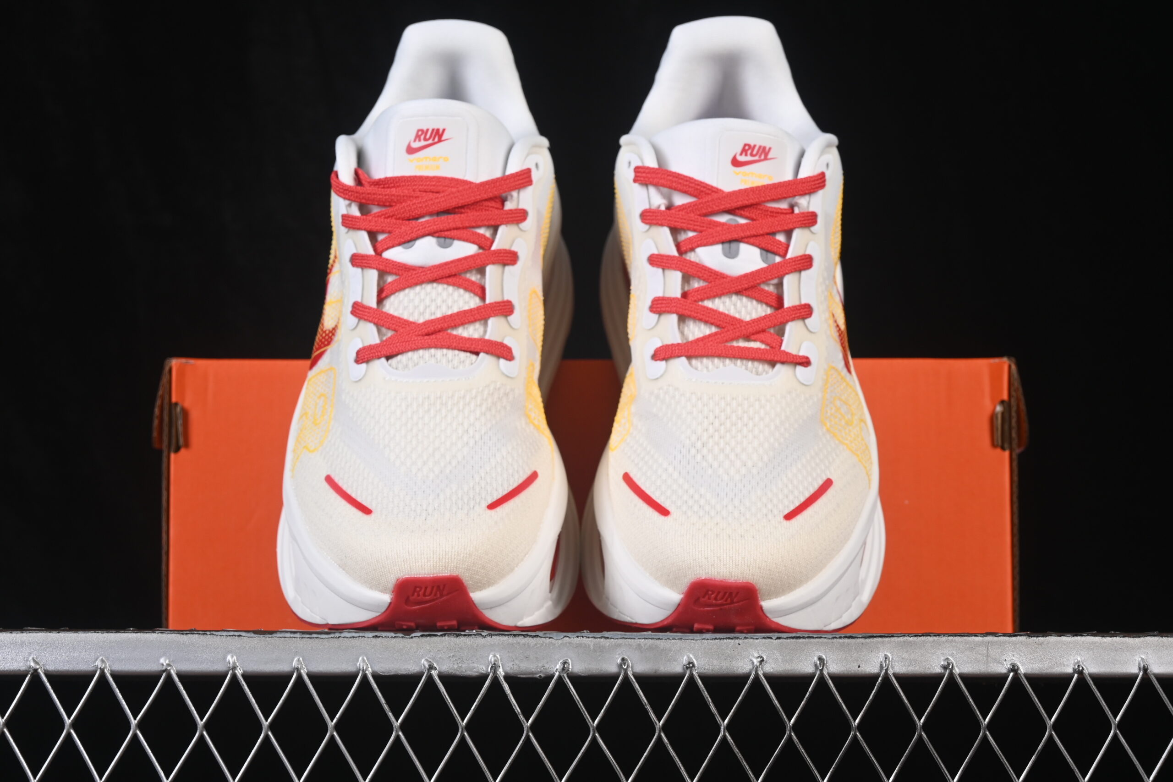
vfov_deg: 18.2
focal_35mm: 75
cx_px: 586
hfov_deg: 27.0
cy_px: 391
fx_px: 2444
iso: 160
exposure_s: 1/80
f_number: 8
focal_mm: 50
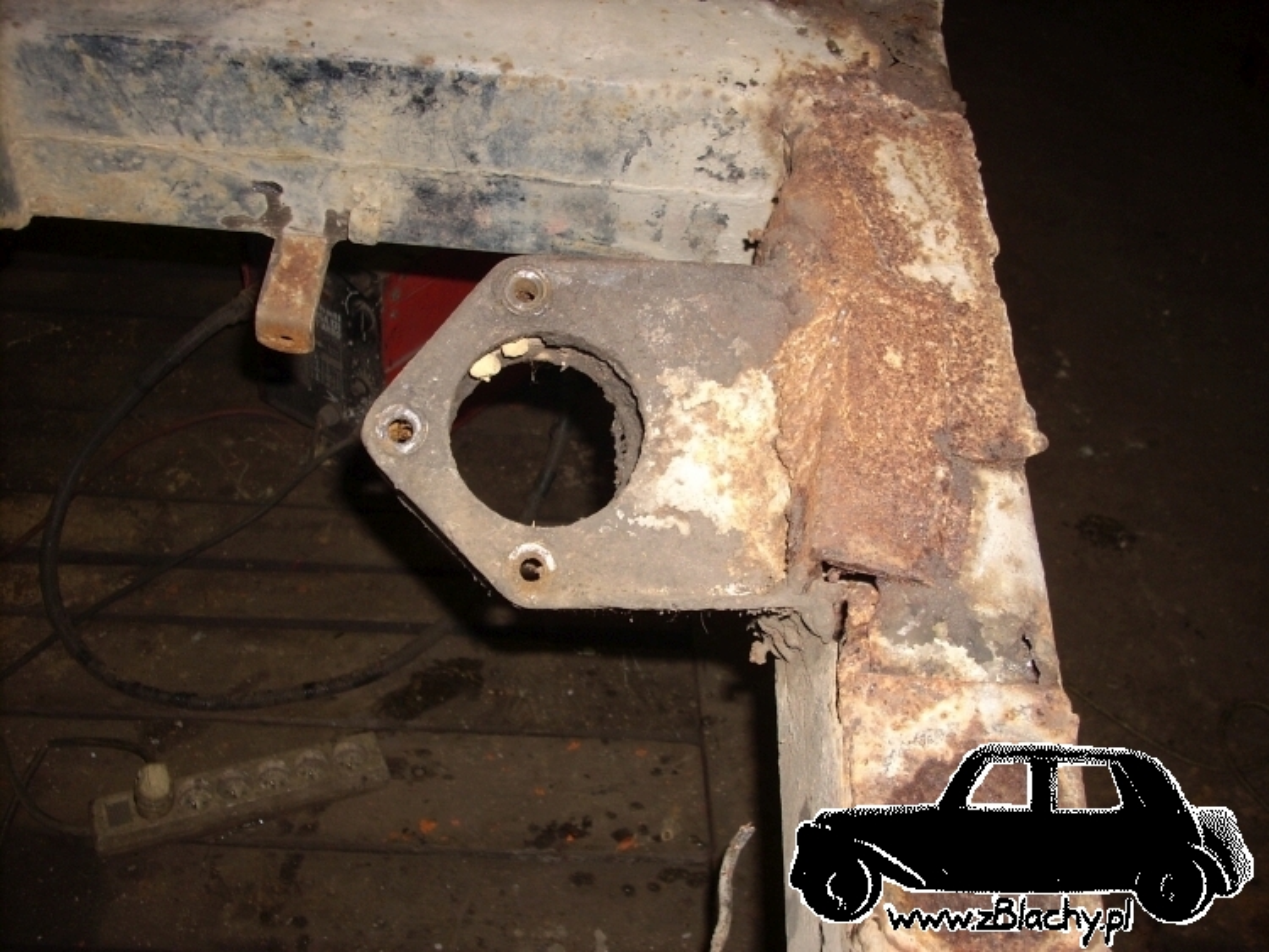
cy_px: 476
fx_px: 1357
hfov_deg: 50.1
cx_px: 634
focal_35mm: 37
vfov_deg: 38.7
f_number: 2.8
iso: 64
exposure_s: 1/60
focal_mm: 6.2
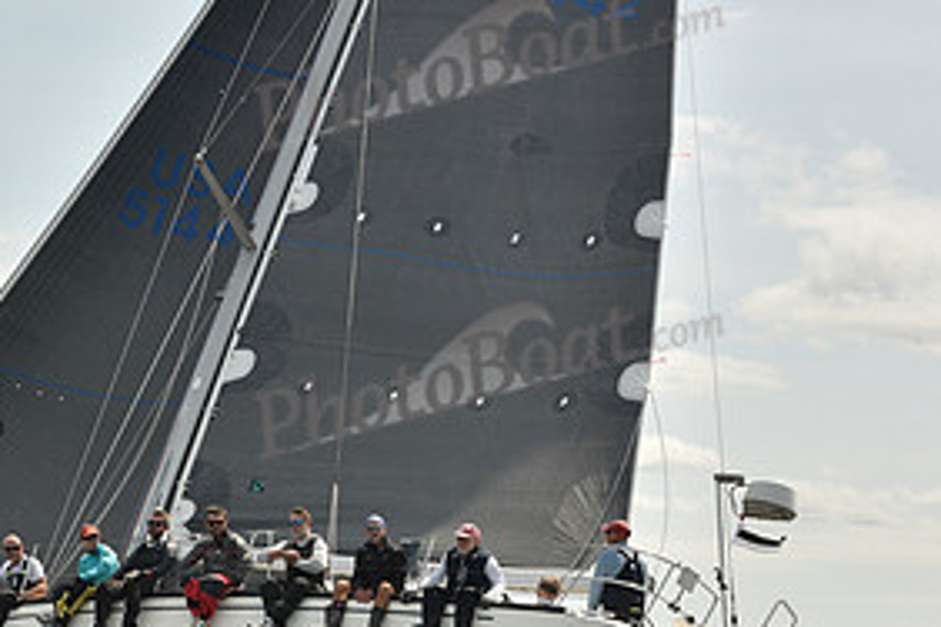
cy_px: 592
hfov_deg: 14.1
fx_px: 3764
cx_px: 83
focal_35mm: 144
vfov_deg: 9.5
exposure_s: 1/800
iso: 250
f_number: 9
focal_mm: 70
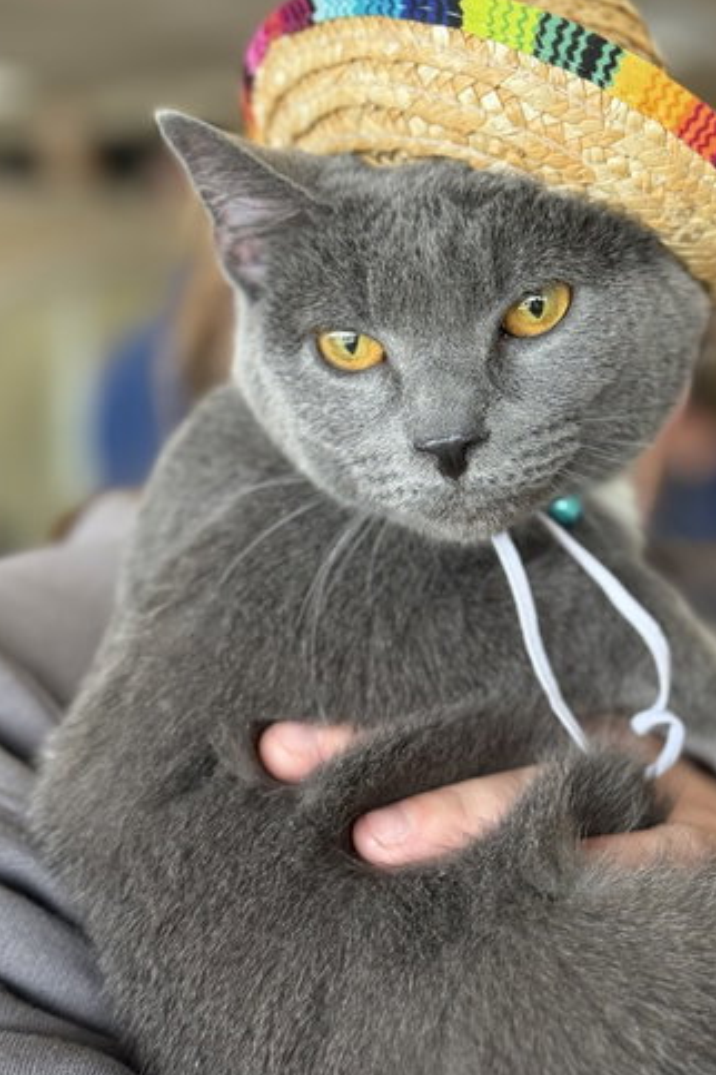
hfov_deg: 19.6
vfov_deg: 29.2
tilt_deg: +1.1
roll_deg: +3.5
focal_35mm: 69
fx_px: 2058
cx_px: 500
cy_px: 435
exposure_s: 1/130
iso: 100
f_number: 1.78
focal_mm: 6.76
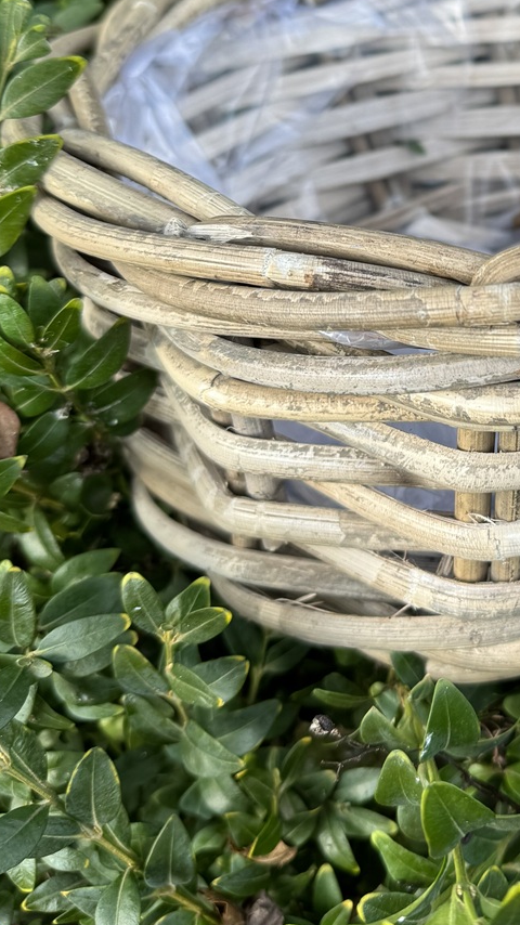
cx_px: 569
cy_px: 231
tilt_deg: -44.0
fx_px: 1202
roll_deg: -0.9
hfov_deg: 23.0
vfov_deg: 40.9
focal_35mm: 49
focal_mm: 6.76
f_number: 1.78
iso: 64
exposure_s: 1/200
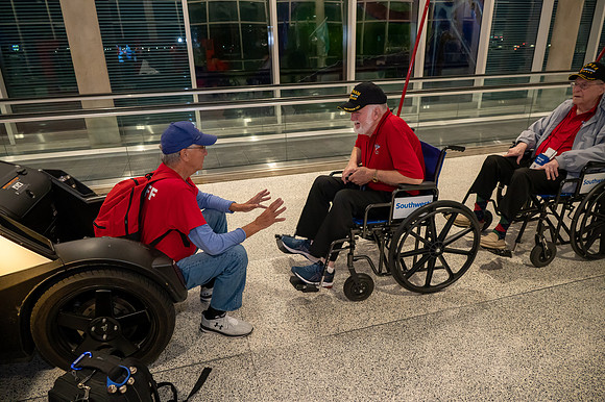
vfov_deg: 53.1
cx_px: 302
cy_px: 201
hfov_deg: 73.8
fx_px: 403
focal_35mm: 24
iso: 7200
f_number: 5
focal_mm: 24
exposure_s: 1/160
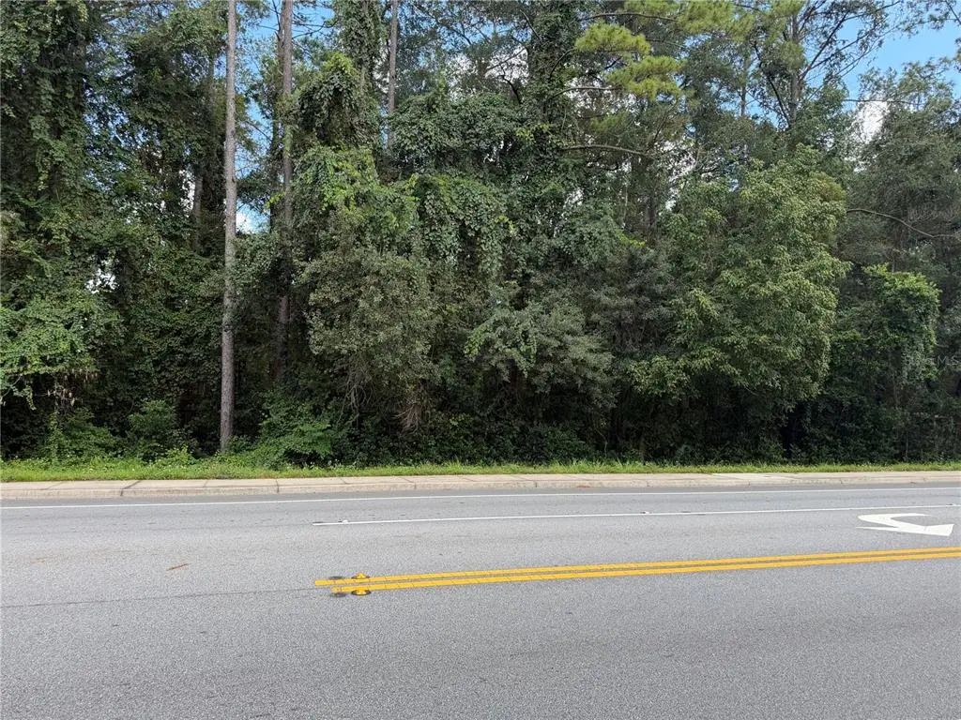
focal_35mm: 24
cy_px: 360
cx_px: 480
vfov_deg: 56.8
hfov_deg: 71.6
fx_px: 666
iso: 80
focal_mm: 6.76
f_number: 1.78
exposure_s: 1/708
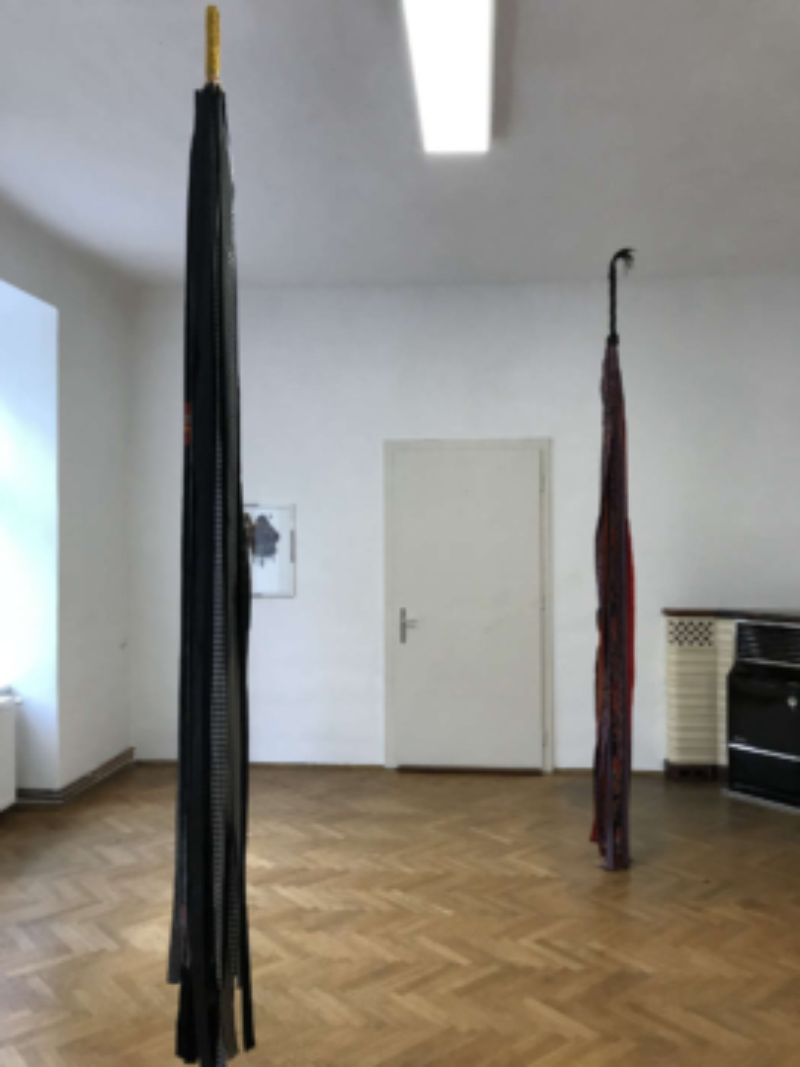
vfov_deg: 63.4
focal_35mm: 28
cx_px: 400
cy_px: 534
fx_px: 863
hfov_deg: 49.7
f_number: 1.8
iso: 40
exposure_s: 1/33
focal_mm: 4
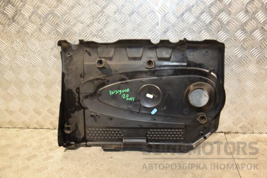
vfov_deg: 35.5
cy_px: 89
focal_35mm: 38
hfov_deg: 51.3
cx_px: 134
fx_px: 278
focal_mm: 25
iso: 800
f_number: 5
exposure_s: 1/100
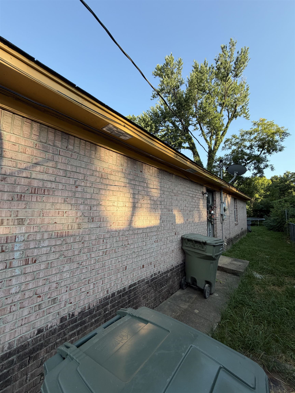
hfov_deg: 85.7
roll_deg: -0.5
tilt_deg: +6.4
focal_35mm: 14
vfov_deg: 102.1
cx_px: 148
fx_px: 159
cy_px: 196
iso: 64
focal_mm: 2.22
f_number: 2.2
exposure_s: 1/439
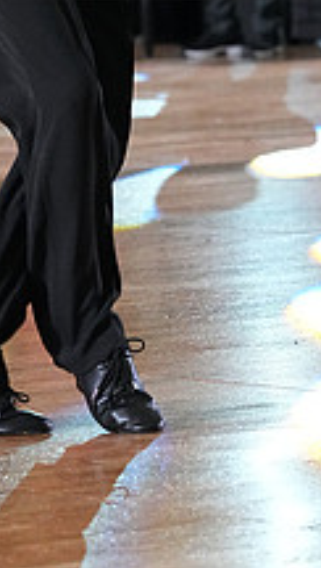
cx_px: 270
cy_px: -87
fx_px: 5385
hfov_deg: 3.4
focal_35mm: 357
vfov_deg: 6.0
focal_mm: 127
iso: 8000
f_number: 5
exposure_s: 1/400
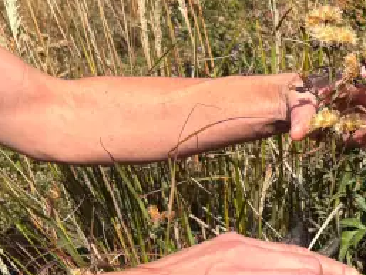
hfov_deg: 21.2
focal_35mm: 81
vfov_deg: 18.2
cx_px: 513
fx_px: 857
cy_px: 137
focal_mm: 5.96
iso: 50
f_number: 1.6
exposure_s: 1/2364
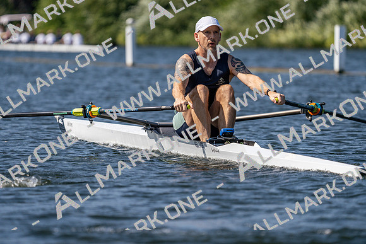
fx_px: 3742
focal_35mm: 368
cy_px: 122
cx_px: 183
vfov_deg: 3.7
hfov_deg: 5.6
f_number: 6.3
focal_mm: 368
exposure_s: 1/2000
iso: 200
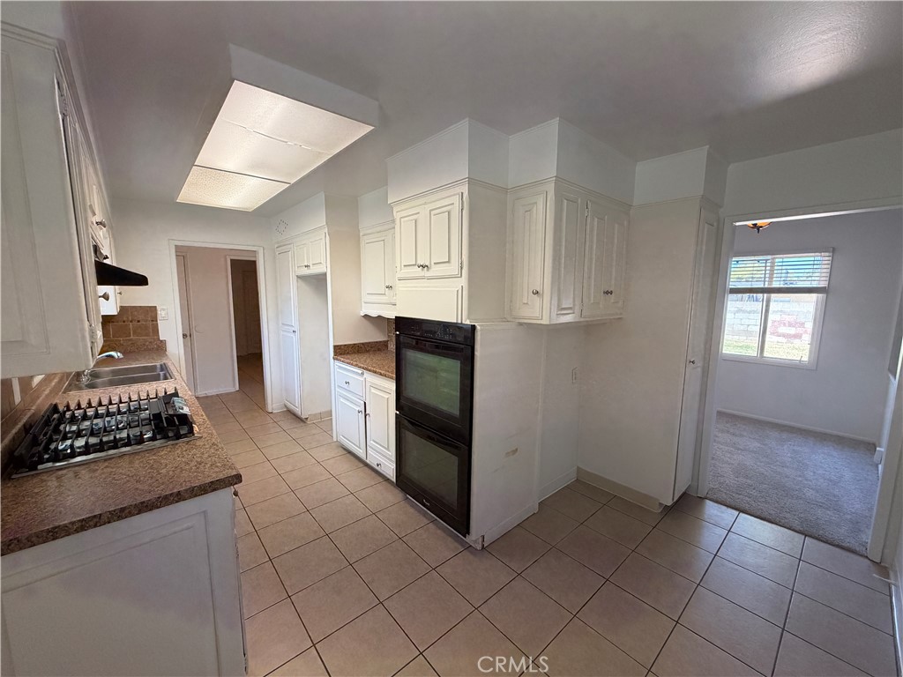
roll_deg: -0.4
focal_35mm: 14
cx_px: 452
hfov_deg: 102.1
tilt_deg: -7.3
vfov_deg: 85.7
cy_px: 338
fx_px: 365
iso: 200
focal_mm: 2.22
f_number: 2.2
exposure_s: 1/120
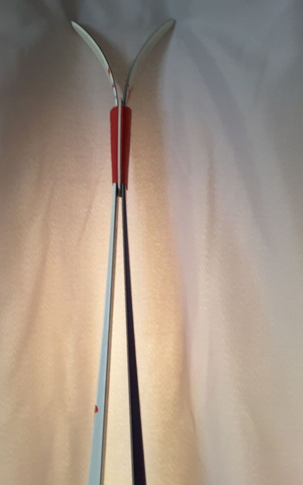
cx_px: 121
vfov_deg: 58.1
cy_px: 243
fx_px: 436
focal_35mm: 33
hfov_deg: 38.2
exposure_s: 1/17
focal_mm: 2.9
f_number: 1.9
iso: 250
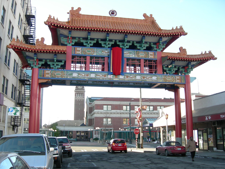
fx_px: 234
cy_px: 84
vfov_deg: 39.7
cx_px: 112
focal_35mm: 36
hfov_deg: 51.4
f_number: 3.8
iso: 64
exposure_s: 1/97.5
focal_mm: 7.5
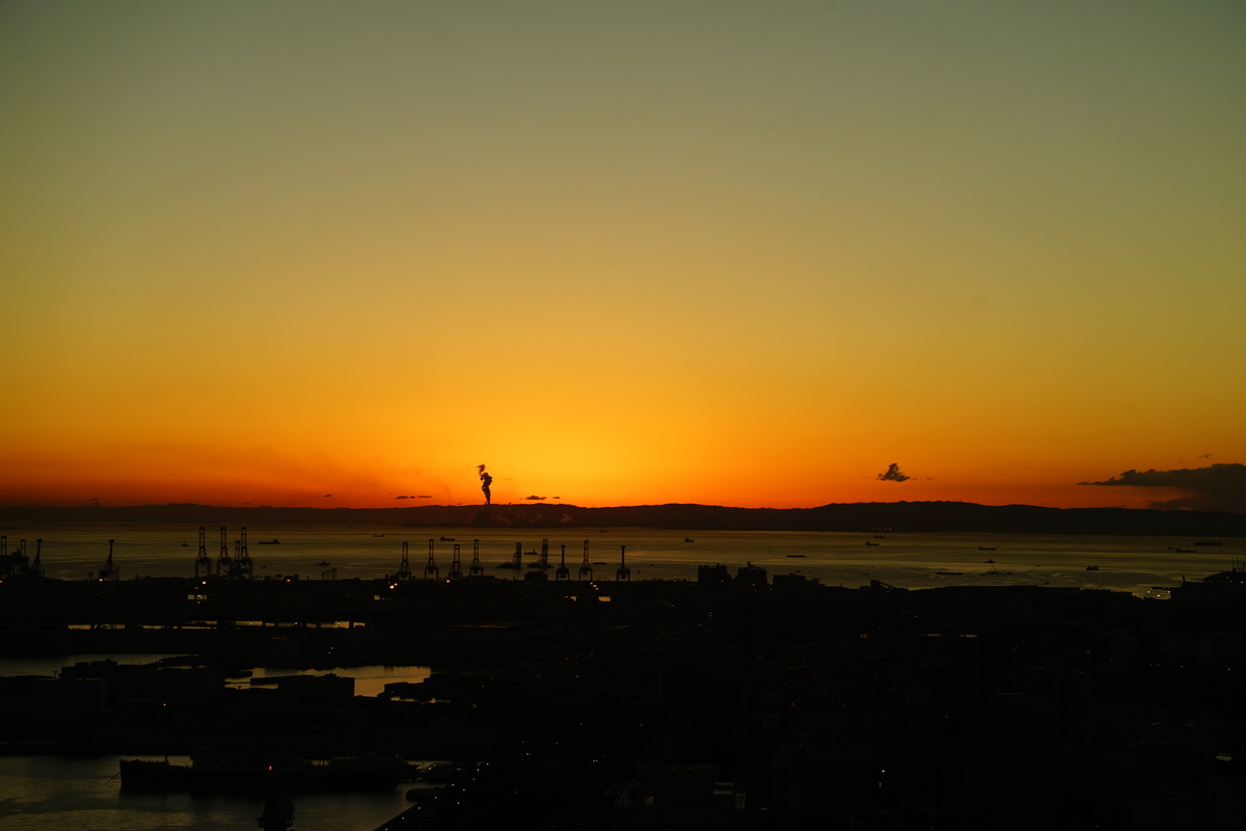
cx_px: 623
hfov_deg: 28.8
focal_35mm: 70
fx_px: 2423
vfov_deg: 19.5
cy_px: 416
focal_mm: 70
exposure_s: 1/100
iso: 100
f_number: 7.1
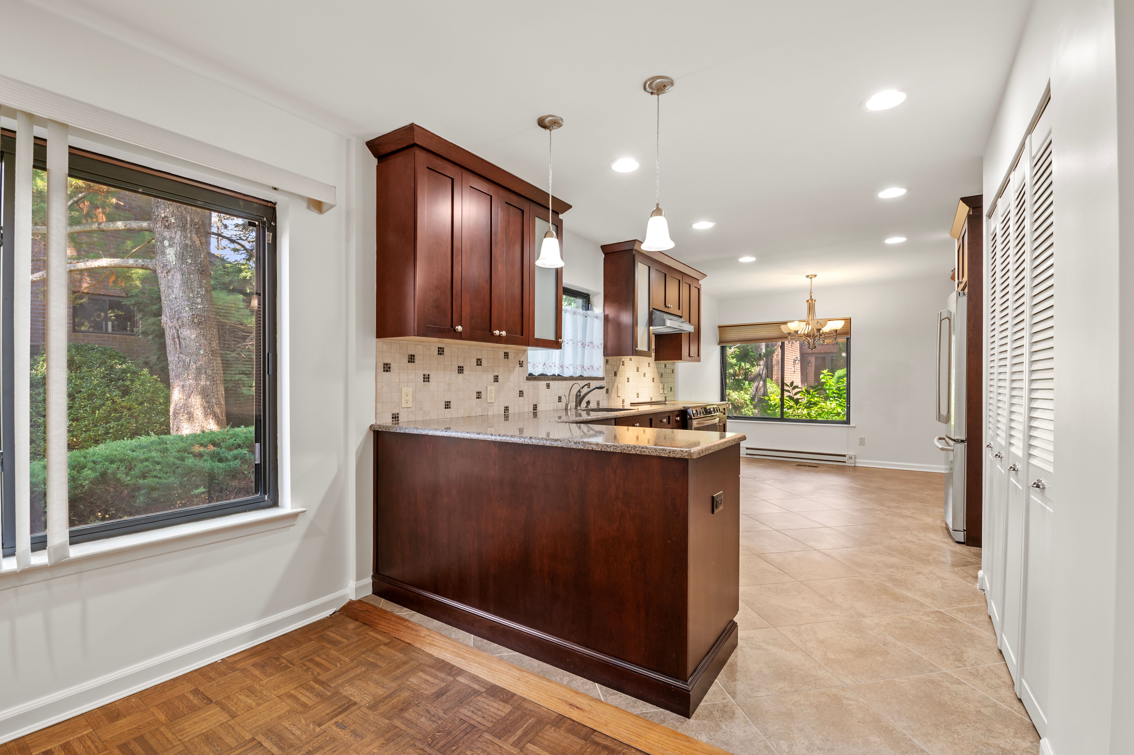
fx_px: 472
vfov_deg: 77.2
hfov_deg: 100.4
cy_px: 378
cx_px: 567
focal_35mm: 15
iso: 500
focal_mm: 15
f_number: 8
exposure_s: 1/6
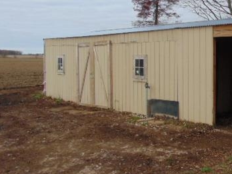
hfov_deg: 38.8
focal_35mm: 46
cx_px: 201
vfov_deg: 31.5
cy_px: 74
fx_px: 308
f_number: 3
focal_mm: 4.5
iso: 80
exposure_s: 1/800
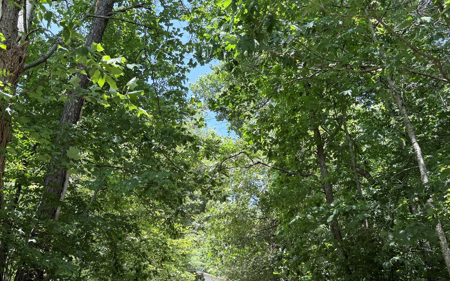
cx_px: 221
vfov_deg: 35.8
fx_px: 429
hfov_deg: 55.3
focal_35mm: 35
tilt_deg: +25.0
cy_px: 193
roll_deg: -0.6
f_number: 1.78
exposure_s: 1/339
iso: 100
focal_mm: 6.76
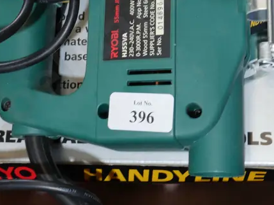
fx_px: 681
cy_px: 8
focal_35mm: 86
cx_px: 149
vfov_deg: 16.9
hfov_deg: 22.7
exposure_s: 1/60
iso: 320
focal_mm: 18
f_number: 4
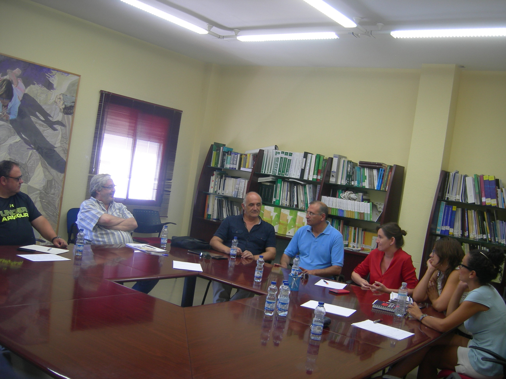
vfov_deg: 39.7
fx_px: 526
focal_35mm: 36
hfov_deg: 51.4
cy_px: 190
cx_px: 253
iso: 64
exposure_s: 1/34.6
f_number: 2.7
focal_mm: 7.5
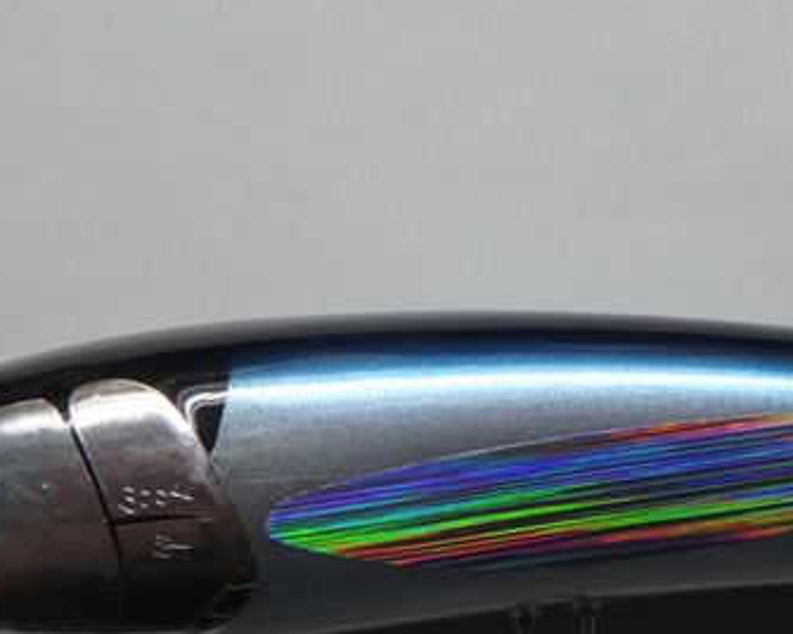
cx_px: 578
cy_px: 507
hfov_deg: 24.8
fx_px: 1784
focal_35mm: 76
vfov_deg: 20.0
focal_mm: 5.2
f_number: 4.6
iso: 160
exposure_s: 1/60
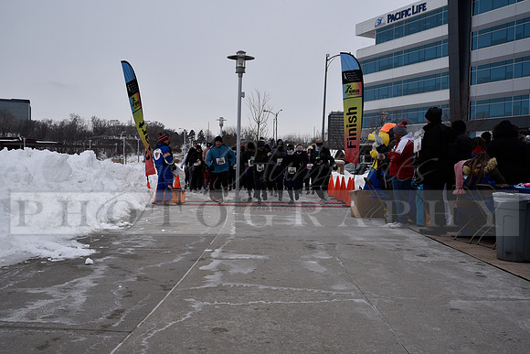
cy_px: 177
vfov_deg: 36.9
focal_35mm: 36
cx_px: 265
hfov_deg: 53.1
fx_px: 530
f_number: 10
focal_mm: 36
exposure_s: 1/400
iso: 400
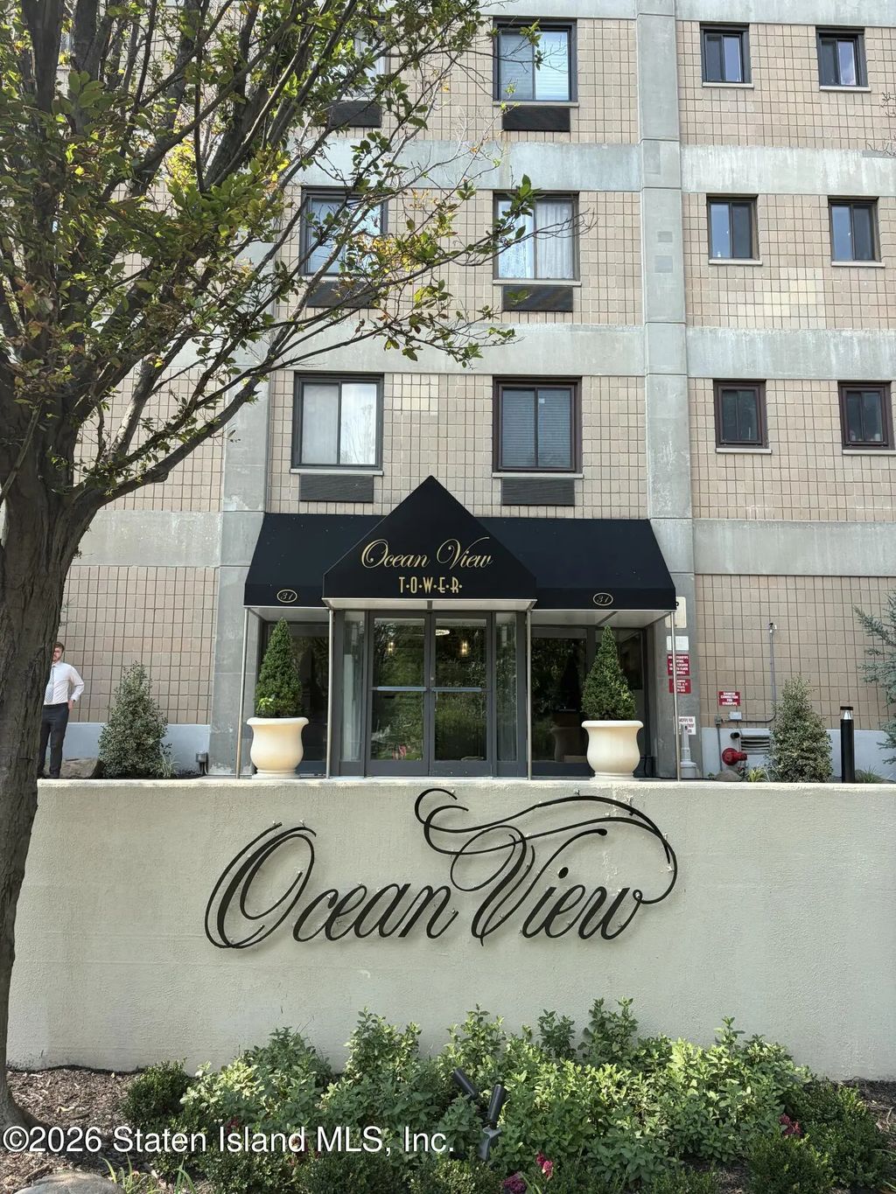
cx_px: 448
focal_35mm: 26
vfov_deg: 67.3
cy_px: 597
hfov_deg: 53.1
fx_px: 897
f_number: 1.6
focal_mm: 5.96
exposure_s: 1/933
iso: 50
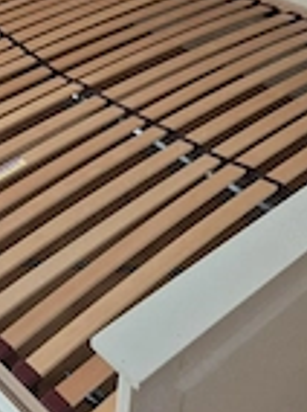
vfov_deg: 27.9
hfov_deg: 21.5
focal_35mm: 65
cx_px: -20
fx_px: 771
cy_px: -12
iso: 250
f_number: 1.8
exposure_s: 1/100
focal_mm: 5.4
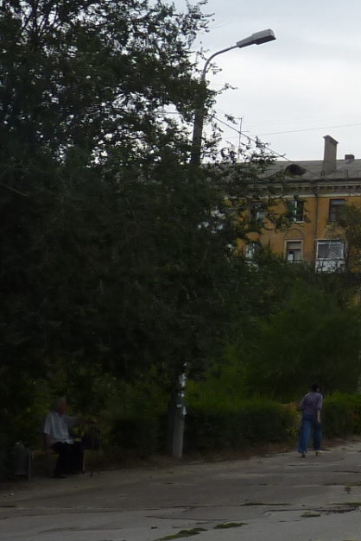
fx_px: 1293
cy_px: 184
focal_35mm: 86
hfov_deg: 14.0
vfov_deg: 23.5
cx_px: 657
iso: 80
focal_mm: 4.8
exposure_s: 1/160
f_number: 4
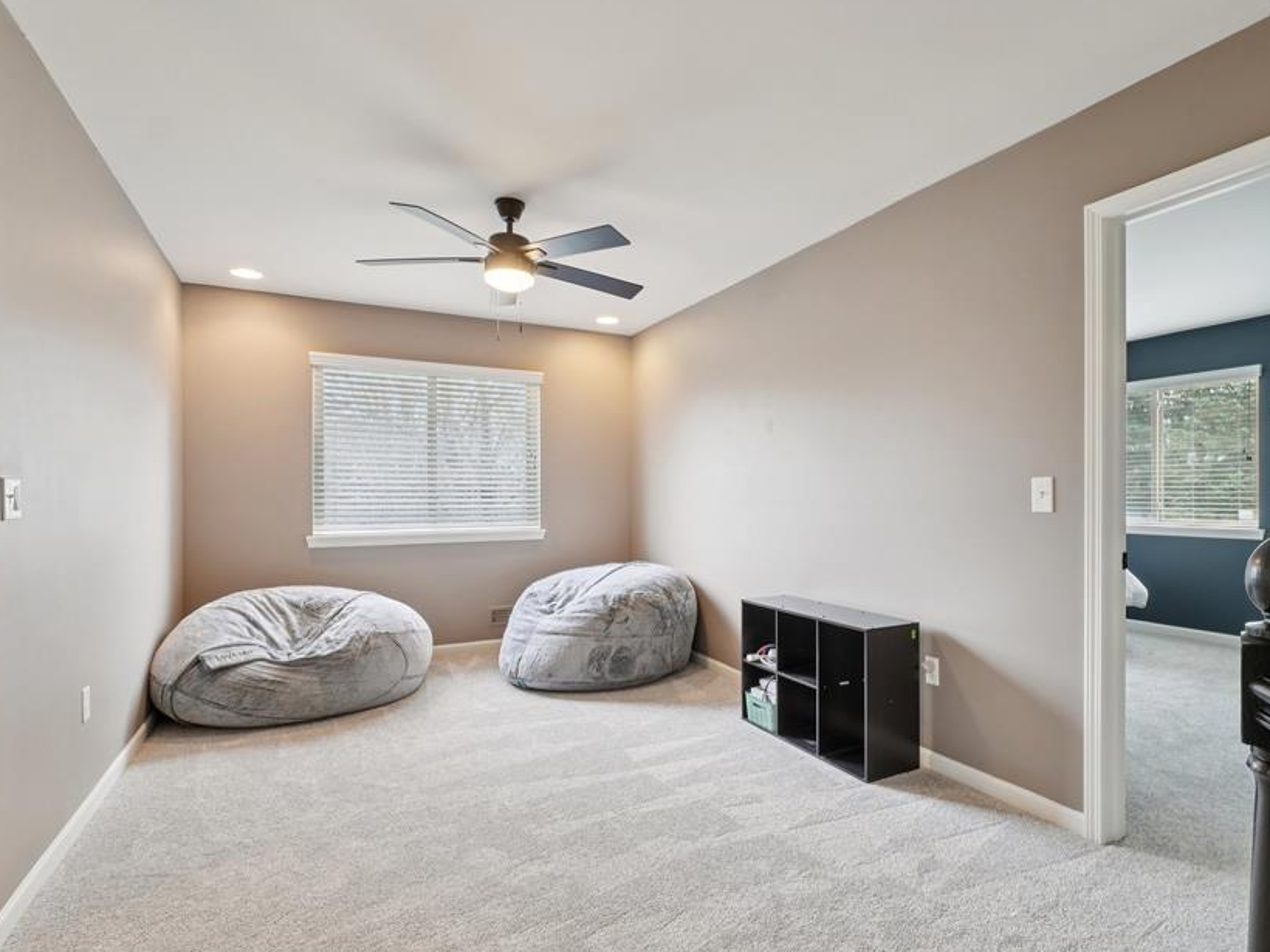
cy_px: 495
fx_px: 660
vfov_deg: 71.6
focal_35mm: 18
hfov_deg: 87.5
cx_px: 698
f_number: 8
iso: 400
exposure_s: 1/15
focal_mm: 10
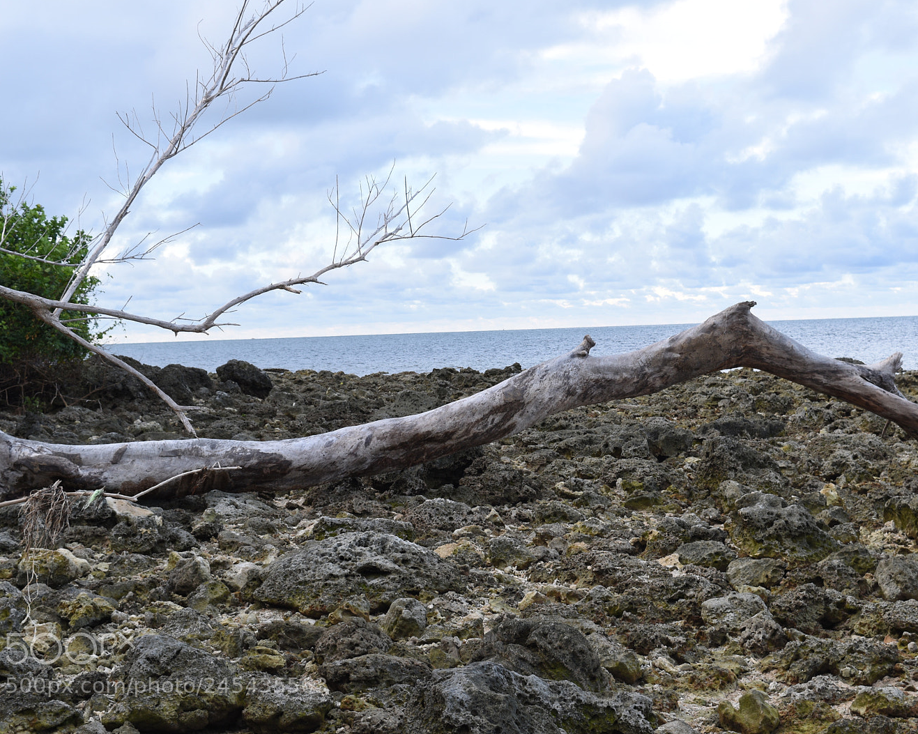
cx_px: 520
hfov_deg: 29.1
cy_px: 369
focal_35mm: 65
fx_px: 1766
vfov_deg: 23.5
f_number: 8
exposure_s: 1/60
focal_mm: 38
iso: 100
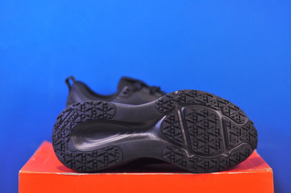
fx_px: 605
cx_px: 146
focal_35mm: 75
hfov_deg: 27.0
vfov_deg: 18.1
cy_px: 96
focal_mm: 50
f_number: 2.2
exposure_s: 1/320
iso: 250
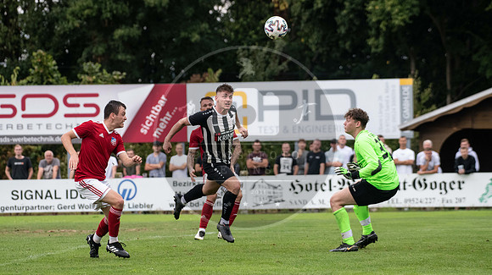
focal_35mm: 221
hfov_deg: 9.8
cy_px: 138
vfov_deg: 5.5
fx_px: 2876
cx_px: 249
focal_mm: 200
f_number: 5.6
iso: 1600
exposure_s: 1/1600
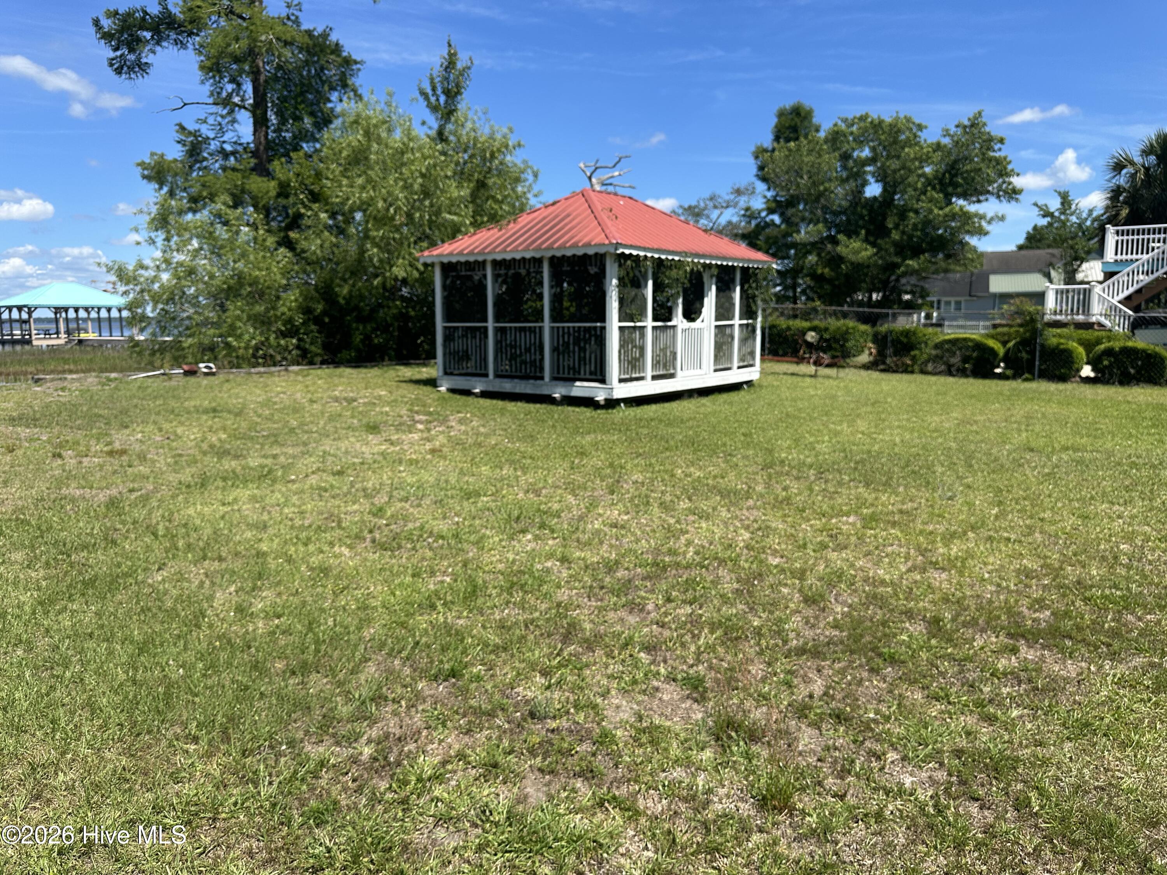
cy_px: 438
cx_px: 584
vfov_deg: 56.8
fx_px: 809
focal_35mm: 24
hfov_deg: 71.6
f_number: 1.78
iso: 80
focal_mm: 6.86
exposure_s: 1/3861
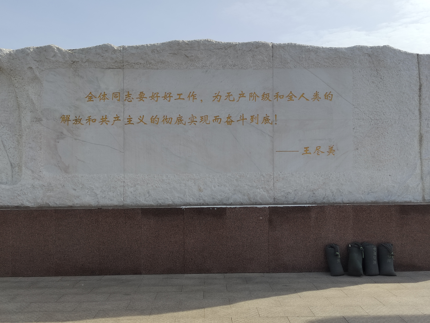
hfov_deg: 58.4
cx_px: 215
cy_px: 162
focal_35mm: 31
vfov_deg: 45.4
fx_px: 385
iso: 182
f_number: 1.9
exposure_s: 1/2000
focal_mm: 5.52
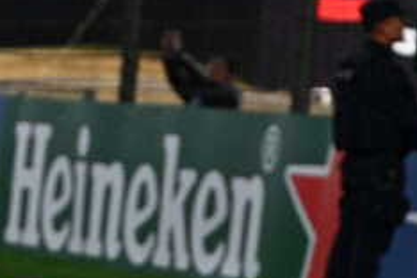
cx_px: -157
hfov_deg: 4.8
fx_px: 4957
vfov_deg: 3.2
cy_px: 272
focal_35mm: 428
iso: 400
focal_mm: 98
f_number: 4
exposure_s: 1/2500
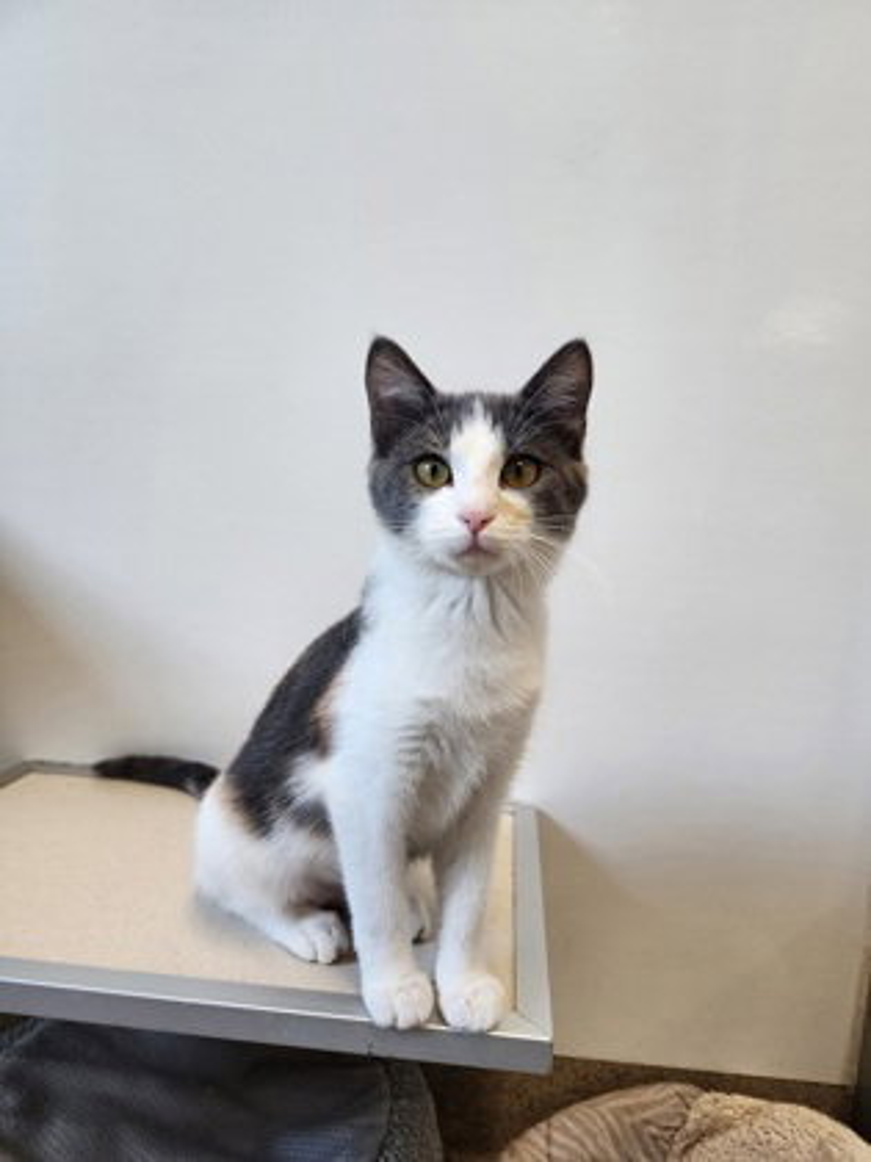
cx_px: 436
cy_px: 581
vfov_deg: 73.9
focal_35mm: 23
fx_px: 772
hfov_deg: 58.9
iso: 200
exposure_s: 1/180
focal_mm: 6.4
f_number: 1.8
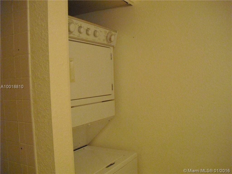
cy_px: 87
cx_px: 116
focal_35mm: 36
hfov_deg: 51.4
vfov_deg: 39.7
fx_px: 241
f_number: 3.1
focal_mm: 6.3
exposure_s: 1/80
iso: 800
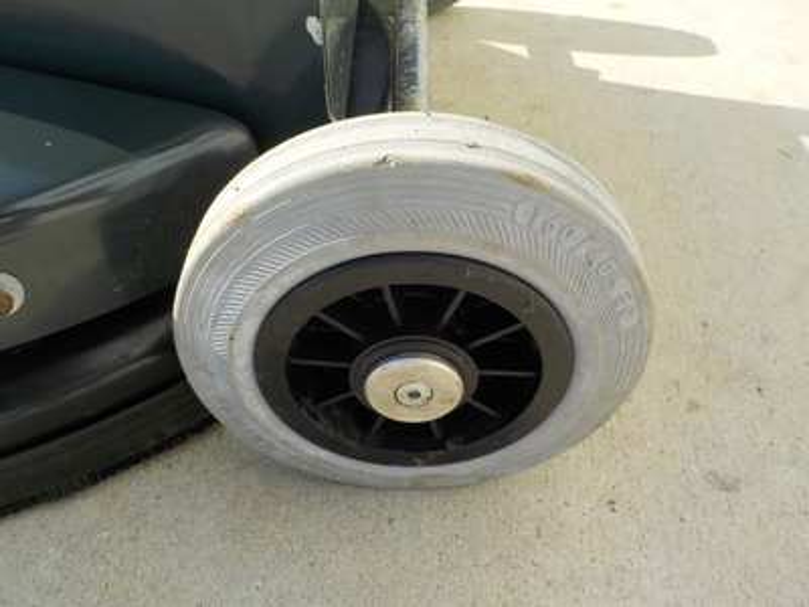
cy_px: 304
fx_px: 701
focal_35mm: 30
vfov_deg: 46.8
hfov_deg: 60.0
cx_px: 404
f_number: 3.3
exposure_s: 1/800
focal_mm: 4.1
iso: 125
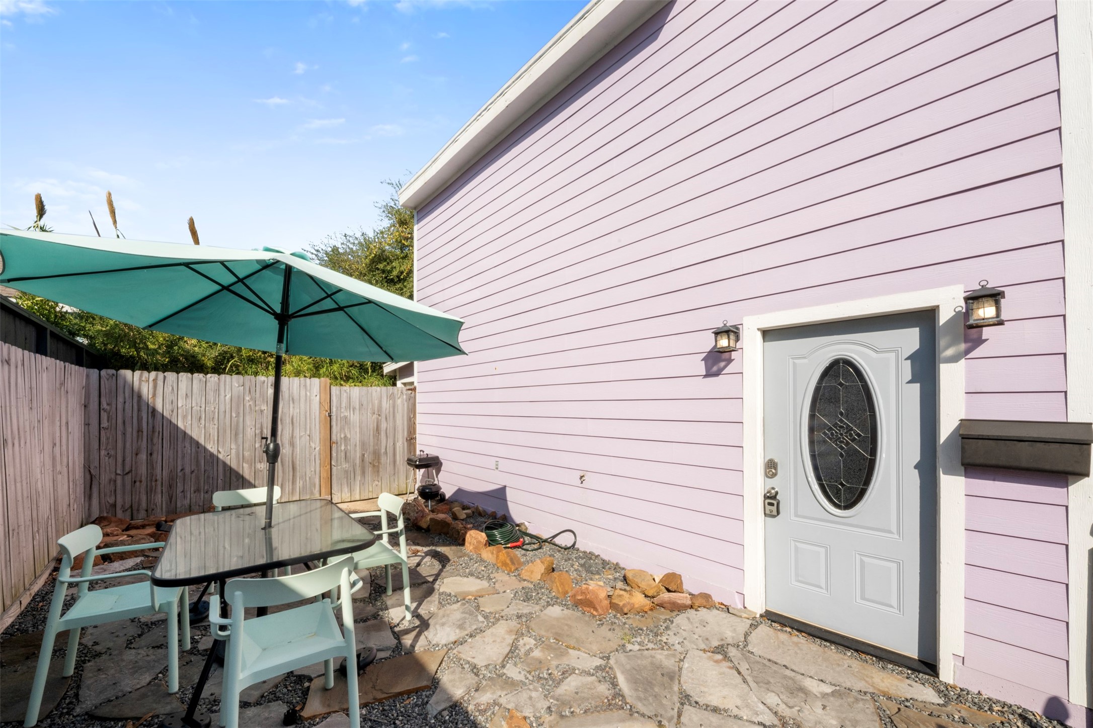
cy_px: 364
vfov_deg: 90.0
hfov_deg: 112.6
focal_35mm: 12
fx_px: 364
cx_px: 546
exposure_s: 1/125
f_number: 9
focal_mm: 12
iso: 800
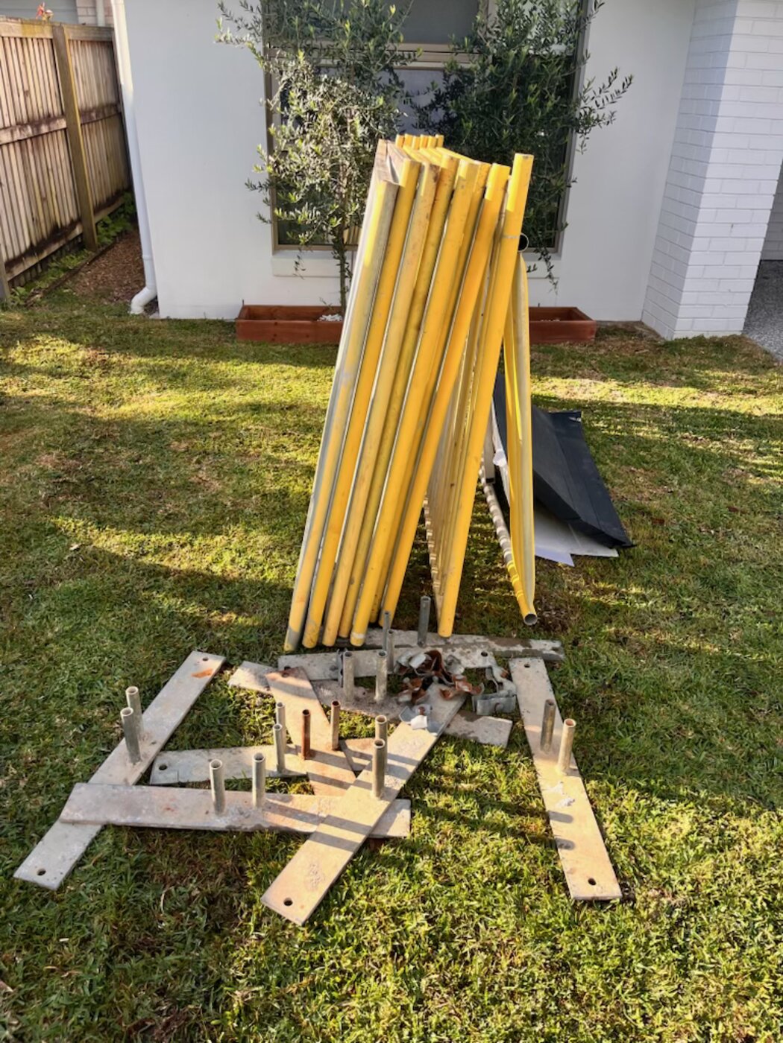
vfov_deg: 67.3
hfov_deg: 53.1
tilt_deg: -27.9
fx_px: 784
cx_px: 392
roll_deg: -1.8
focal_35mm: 26
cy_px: 522
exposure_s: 1/898
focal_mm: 5.1
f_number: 1.6
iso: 50
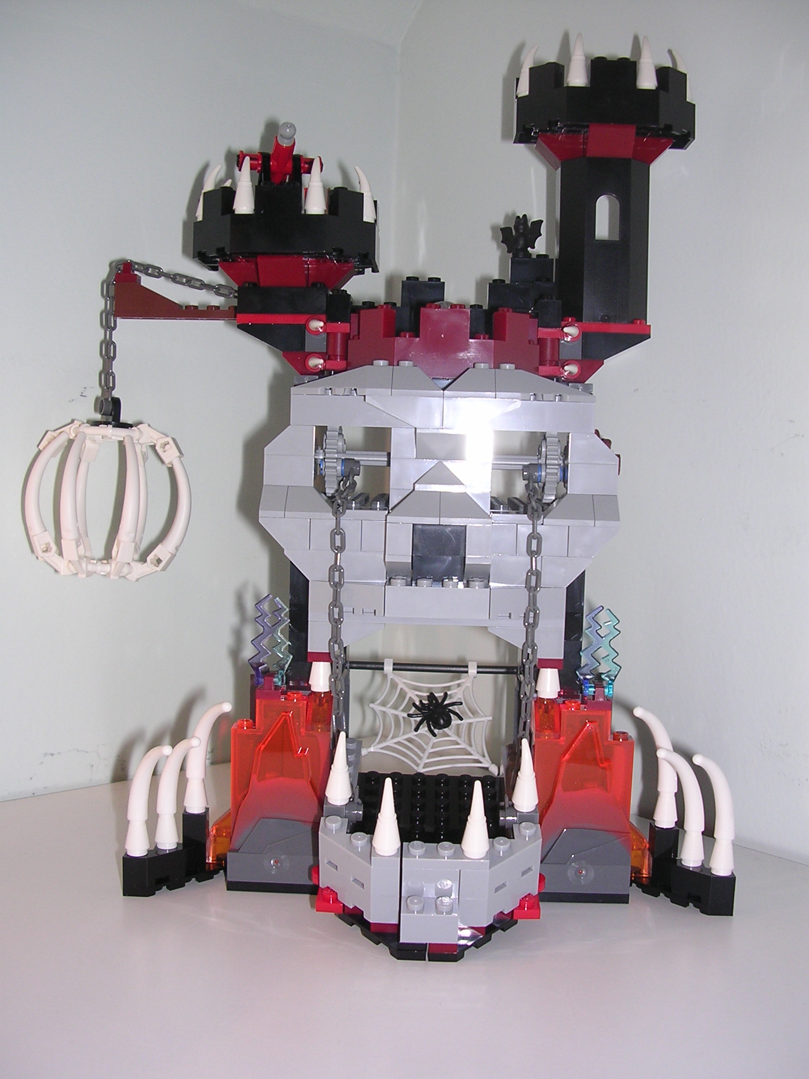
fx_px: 1184
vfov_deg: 49.0
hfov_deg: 37.7
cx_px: 404
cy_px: 540
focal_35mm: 38
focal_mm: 5.8
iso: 100
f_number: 2.8
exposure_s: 1/60.1
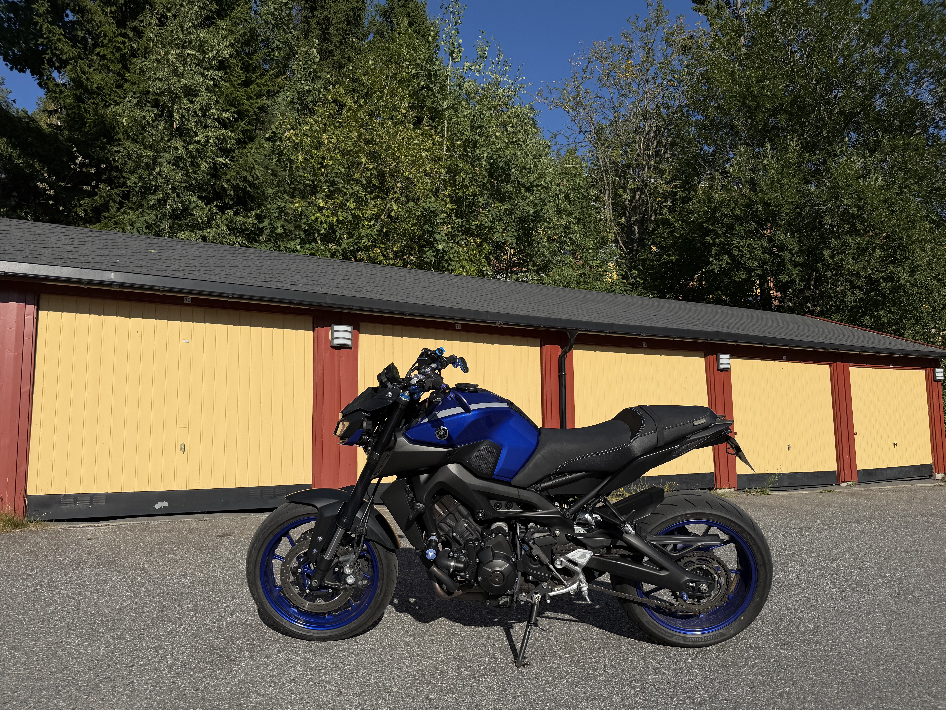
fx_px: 656
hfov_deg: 71.6
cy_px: 355
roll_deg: +1.4
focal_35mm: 24
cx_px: 473
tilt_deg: +7.0
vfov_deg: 56.8
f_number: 1.78
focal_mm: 6.76
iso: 80
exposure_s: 1/9091
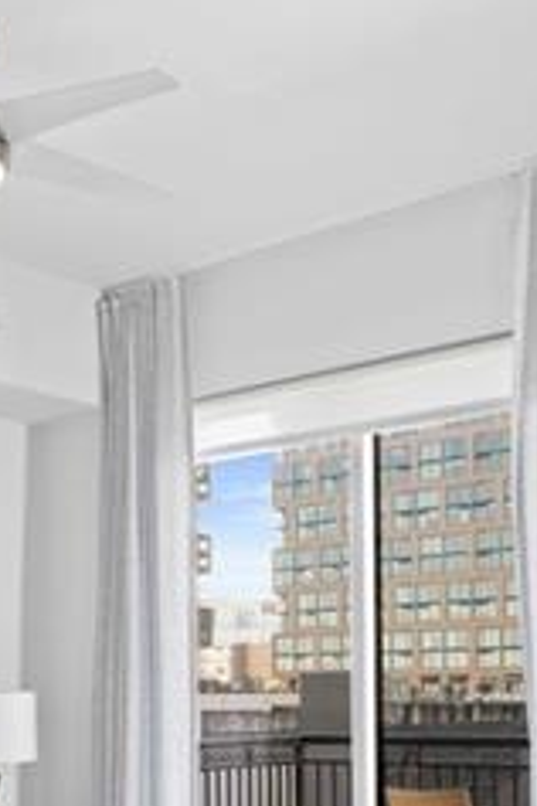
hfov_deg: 23.7
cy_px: 670
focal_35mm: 55
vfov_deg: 34.9
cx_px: 10
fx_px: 1231
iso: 400
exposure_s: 1/3
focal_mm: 17
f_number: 11
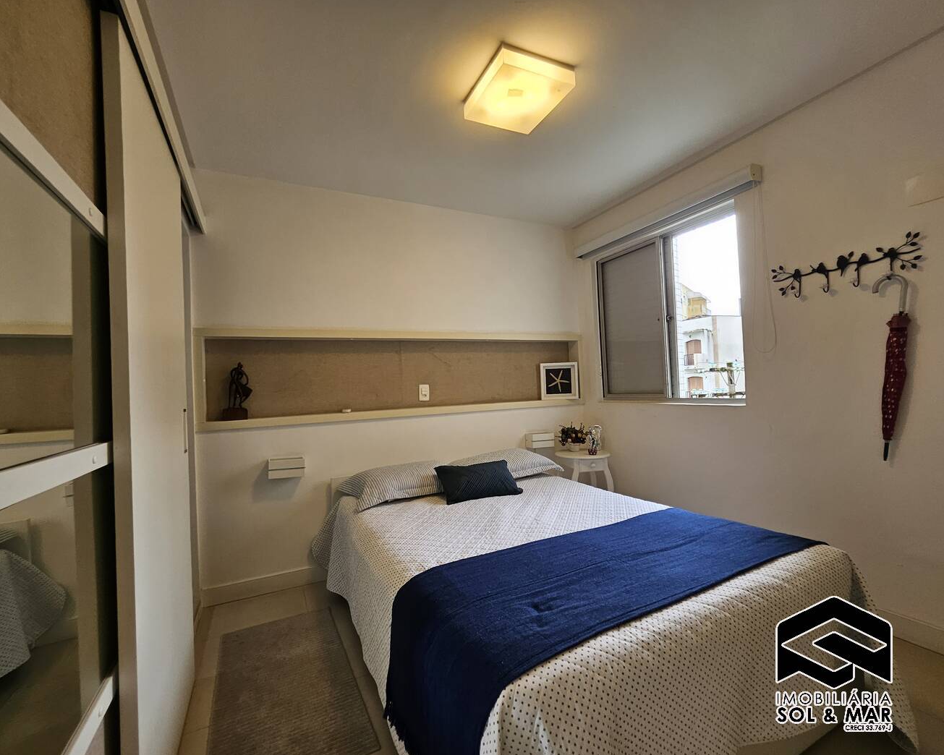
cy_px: 385
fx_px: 391
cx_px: 451
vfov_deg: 88.0
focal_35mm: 14
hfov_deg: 100.6
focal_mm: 1.7
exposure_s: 1/120
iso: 50
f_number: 2.2
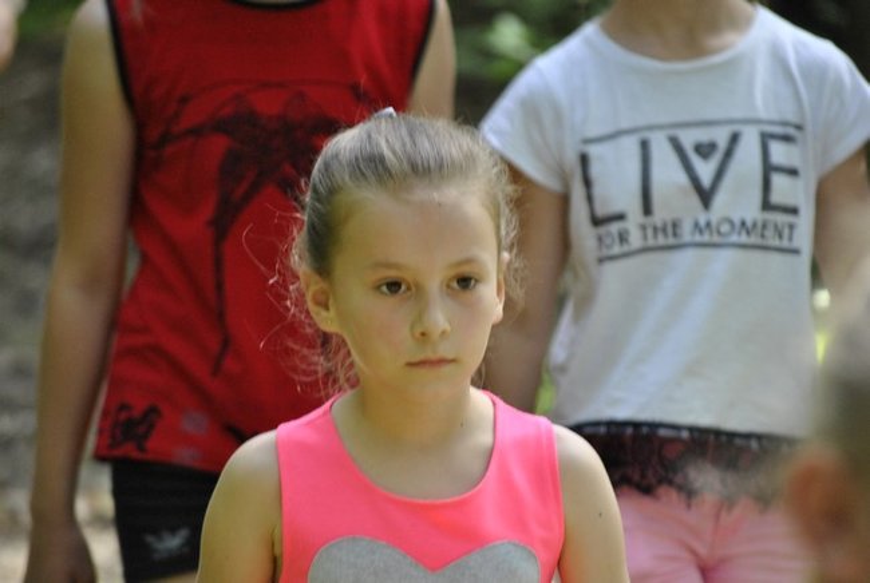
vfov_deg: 4.6
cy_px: 292
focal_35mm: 300
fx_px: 7263
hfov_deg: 6.9
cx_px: 435
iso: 800
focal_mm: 200
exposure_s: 1/160
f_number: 5.6
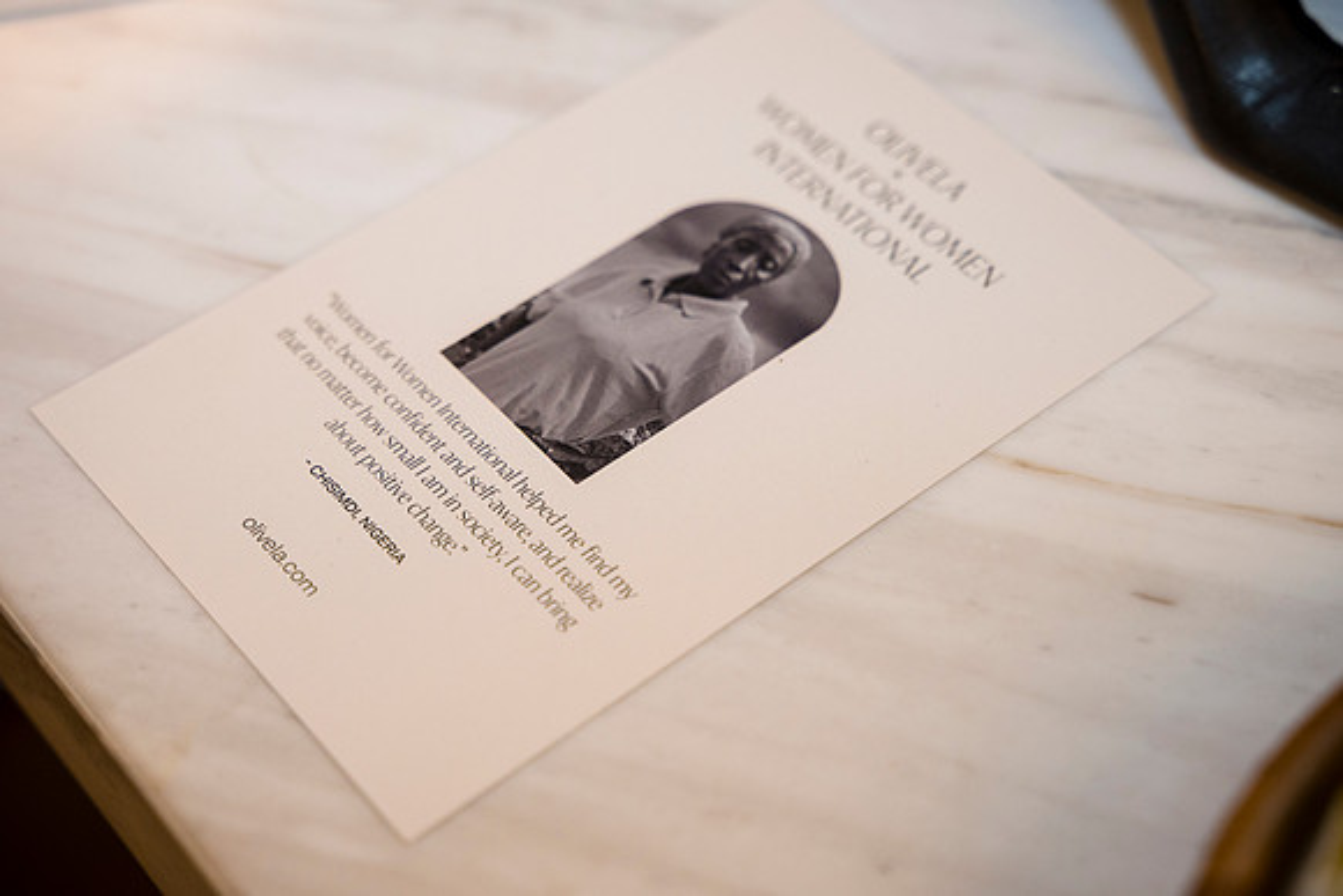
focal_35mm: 62
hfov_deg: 32.4
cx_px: 672
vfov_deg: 21.9
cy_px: 448
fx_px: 2313
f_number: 4
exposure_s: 1/125
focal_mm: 62
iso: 1250
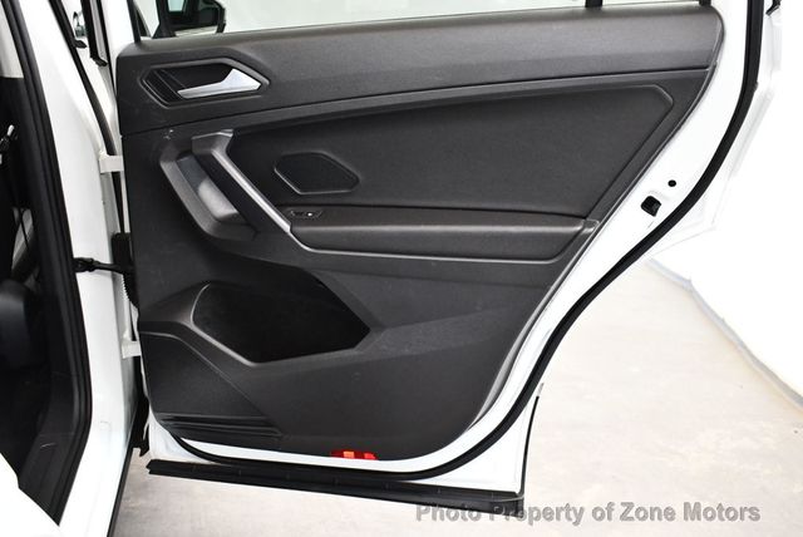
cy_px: 268
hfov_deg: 48.4
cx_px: 402
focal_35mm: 40
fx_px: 893
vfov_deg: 33.5
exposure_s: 1/80
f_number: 3.8
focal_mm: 20
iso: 3200
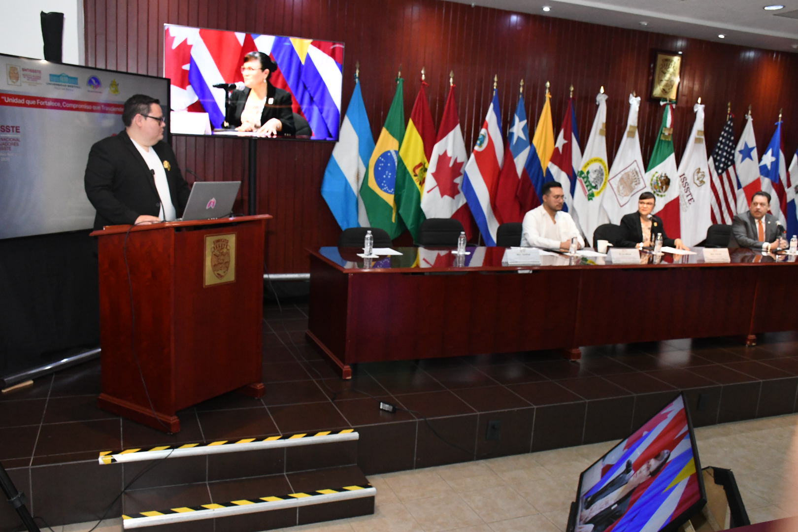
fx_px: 665
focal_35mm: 30
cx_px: 399
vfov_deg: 43.6
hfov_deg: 61.9
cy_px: 266
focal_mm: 20
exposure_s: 1/125
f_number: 6.3
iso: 4000
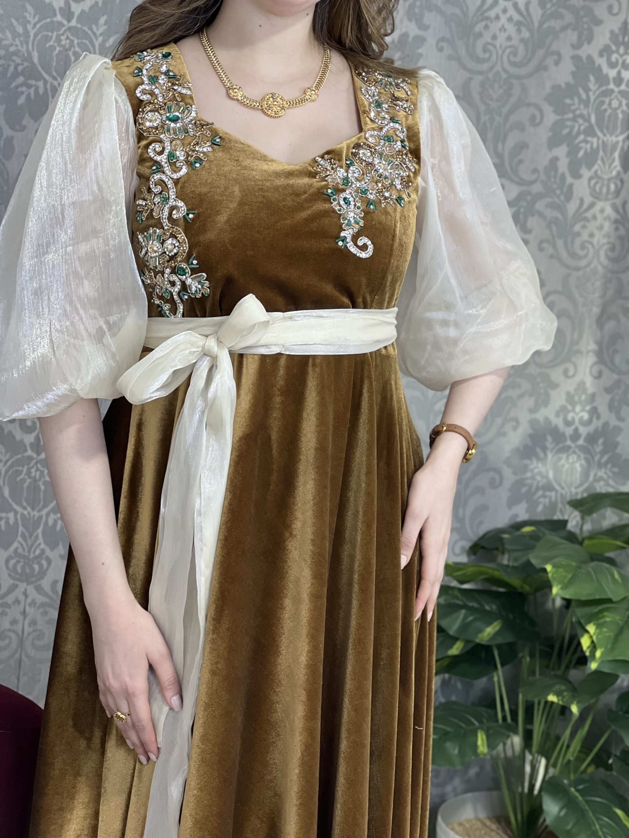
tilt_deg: -8.7
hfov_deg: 19.1
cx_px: 314
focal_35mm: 77
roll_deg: -5.9
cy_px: 419
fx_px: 1866
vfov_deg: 25.3
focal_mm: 9
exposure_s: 1/50
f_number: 2.8
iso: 125
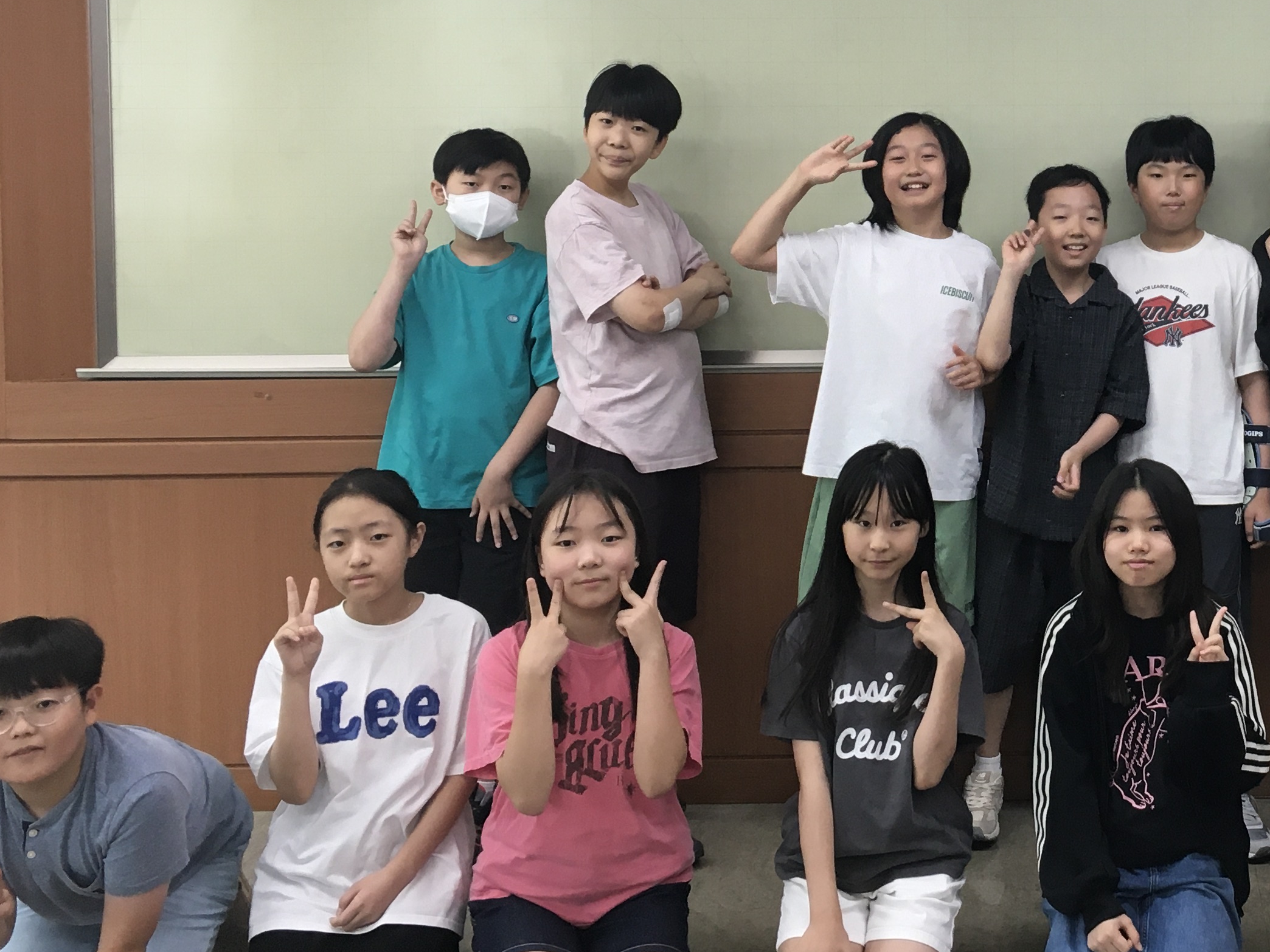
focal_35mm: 56
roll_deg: +0.6
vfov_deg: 25.6
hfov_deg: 32.6
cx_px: 1153
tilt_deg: +0.9
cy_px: 181
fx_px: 2055
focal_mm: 4.15
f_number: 2.2
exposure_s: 1/30
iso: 32
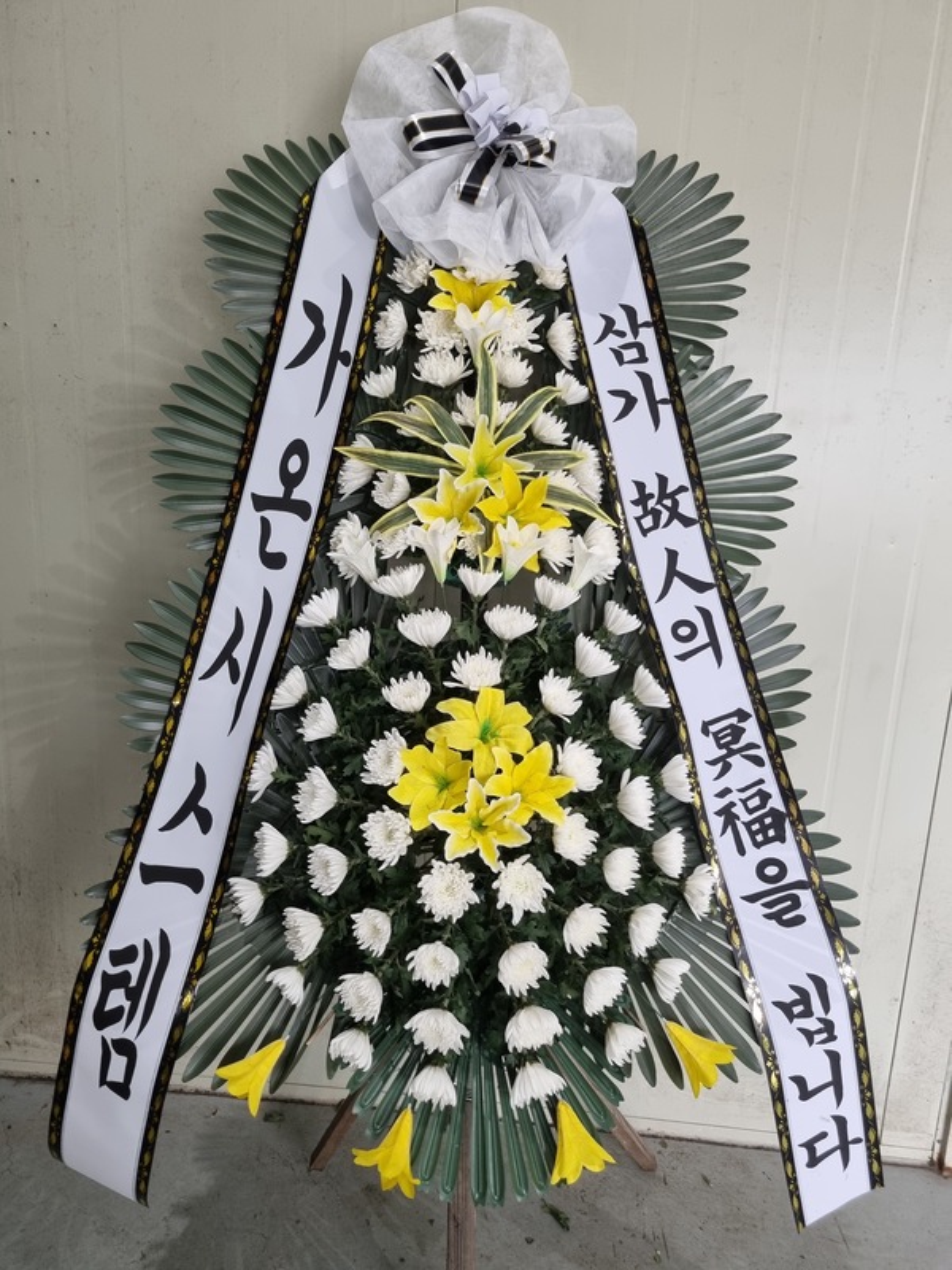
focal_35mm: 26
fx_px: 953
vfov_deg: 67.3
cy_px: 635
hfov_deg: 53.1
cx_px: 476
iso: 320
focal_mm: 5.4
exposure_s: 1/120
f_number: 1.8
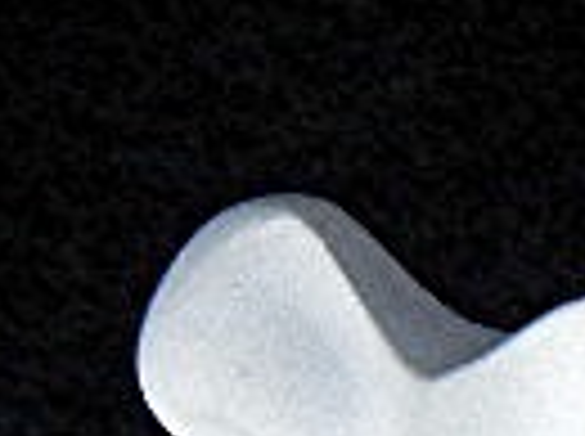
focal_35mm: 222
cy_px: 885
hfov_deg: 8.4
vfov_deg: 6.5
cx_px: 1202
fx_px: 3745
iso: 198
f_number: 3.8
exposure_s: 1/34.8
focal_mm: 8.1
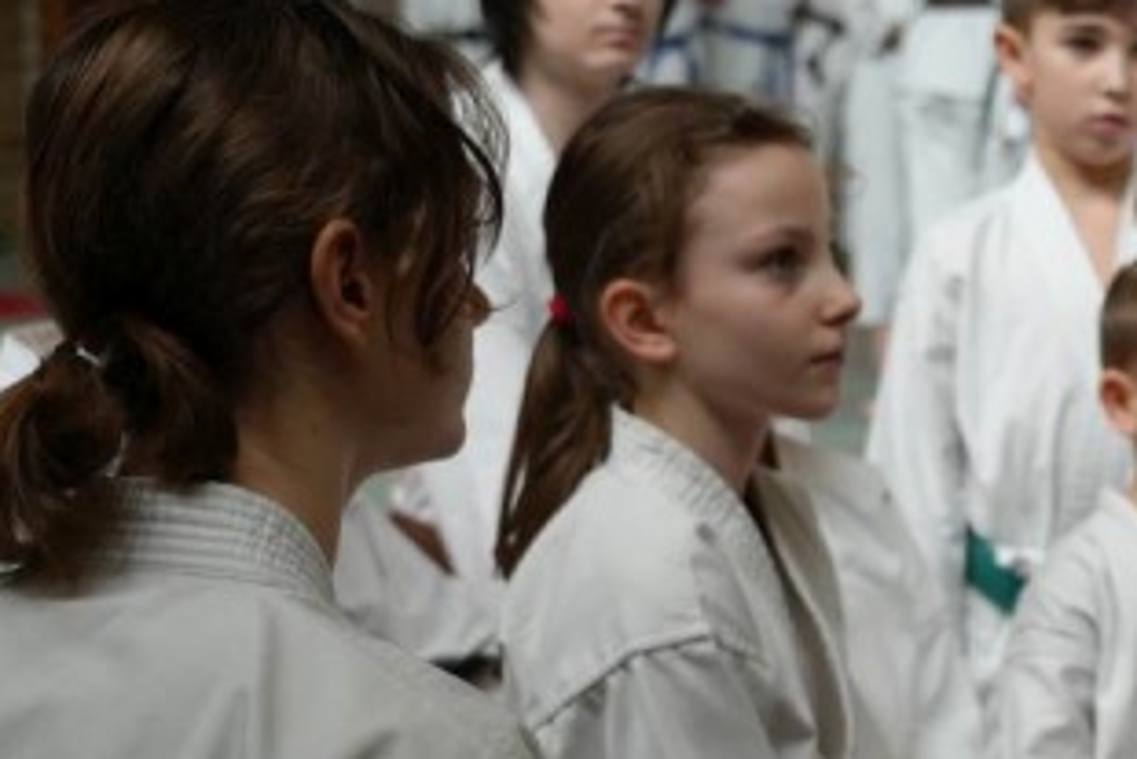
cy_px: 468
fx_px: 3096
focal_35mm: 98
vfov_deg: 14.0
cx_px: 1221
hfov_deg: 20.0
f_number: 4
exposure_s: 1/160
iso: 800
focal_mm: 38
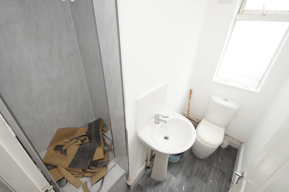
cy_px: 96
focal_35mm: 15
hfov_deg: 100.5
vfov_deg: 77.2
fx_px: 120
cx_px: 144
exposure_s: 1/80
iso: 800
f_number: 5.6
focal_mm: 10
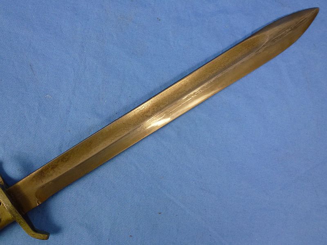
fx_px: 283
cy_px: 122
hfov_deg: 60.0
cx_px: 164
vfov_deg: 46.8
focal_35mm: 30
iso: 250
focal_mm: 5.4
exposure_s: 1/60
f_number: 3.5
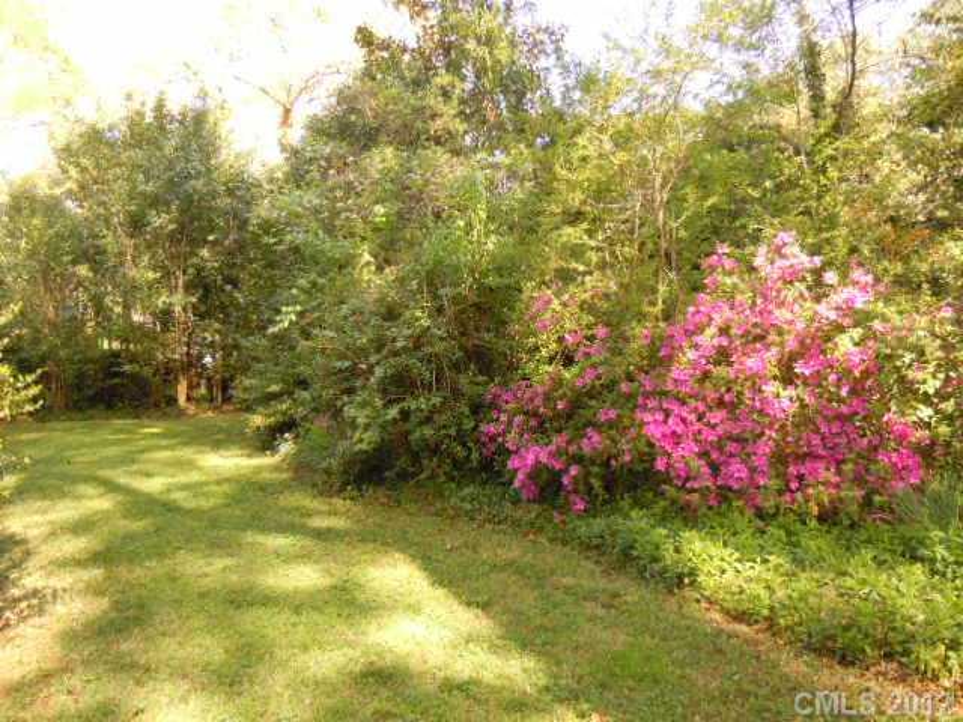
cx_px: 482
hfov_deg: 60.0
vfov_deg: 46.8
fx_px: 835
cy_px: 361
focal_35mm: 30
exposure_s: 1/80
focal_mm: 5.4
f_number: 3.5
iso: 160
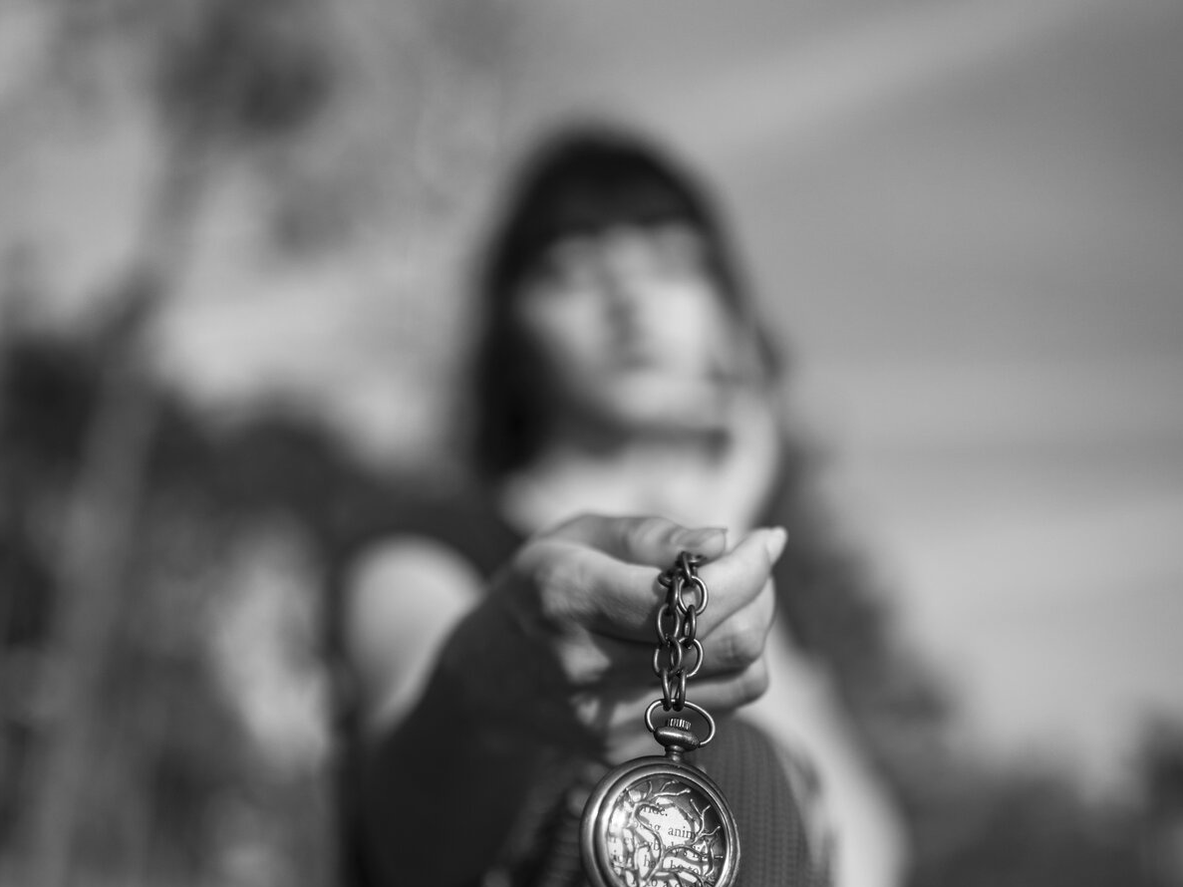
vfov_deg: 28.5
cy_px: 545
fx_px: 1743
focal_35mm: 51
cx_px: 587
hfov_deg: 37.5
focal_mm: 35
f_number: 1.4
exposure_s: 1/2000
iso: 100
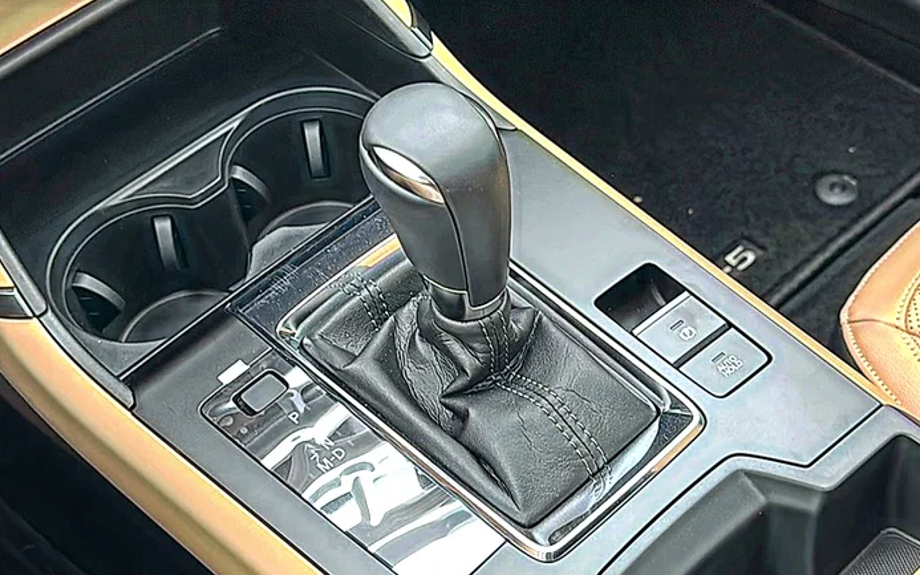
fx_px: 1128
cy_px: 346
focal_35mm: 45
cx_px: 461
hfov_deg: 44.4
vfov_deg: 28.5
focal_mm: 6.86
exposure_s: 1/94
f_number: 1.78
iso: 50
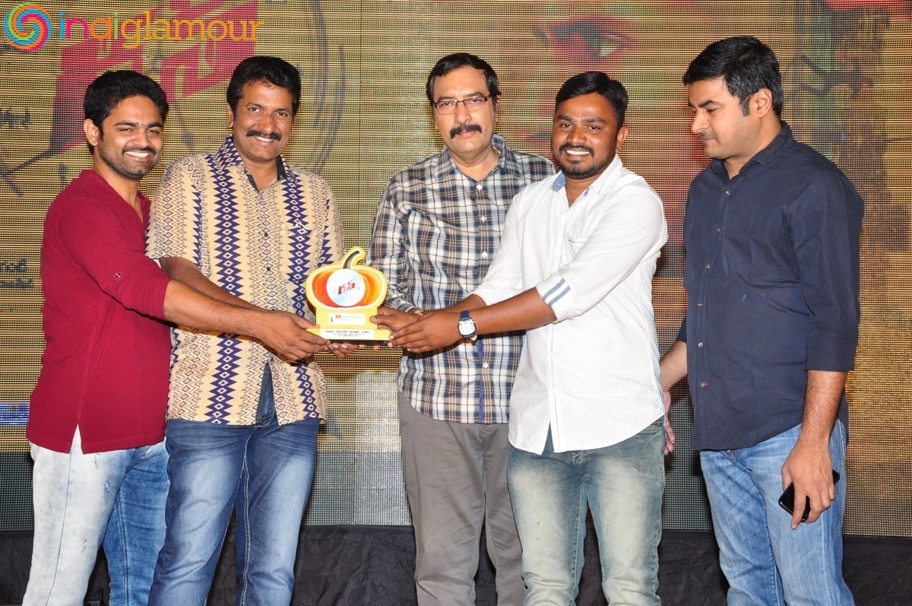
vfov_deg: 21.5
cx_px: 456
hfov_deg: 31.9
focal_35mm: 63
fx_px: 1594
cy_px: 303
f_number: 6.3
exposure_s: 1/125
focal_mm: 42
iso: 400
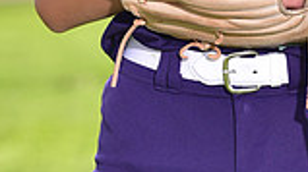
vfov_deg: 2.0
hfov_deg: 3.5
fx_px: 4992
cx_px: 293
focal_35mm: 612
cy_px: -278
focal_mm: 160
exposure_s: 1/250
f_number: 5
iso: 80
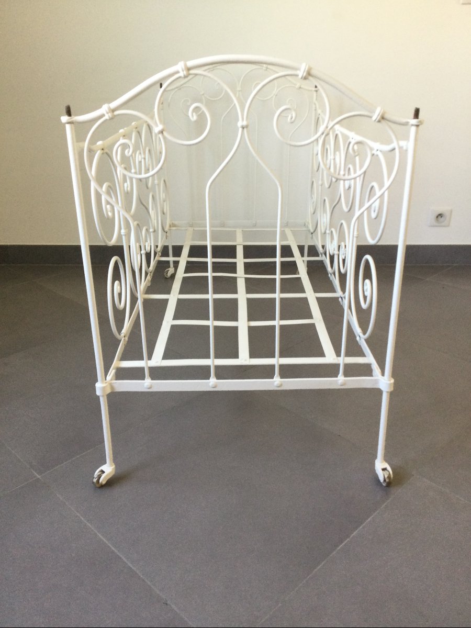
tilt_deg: -22.2
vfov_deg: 58.4
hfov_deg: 45.4
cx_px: 236
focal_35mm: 31
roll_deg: -0.3
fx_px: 562
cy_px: 314
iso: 50
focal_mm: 3.3
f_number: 2.4
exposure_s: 1/33
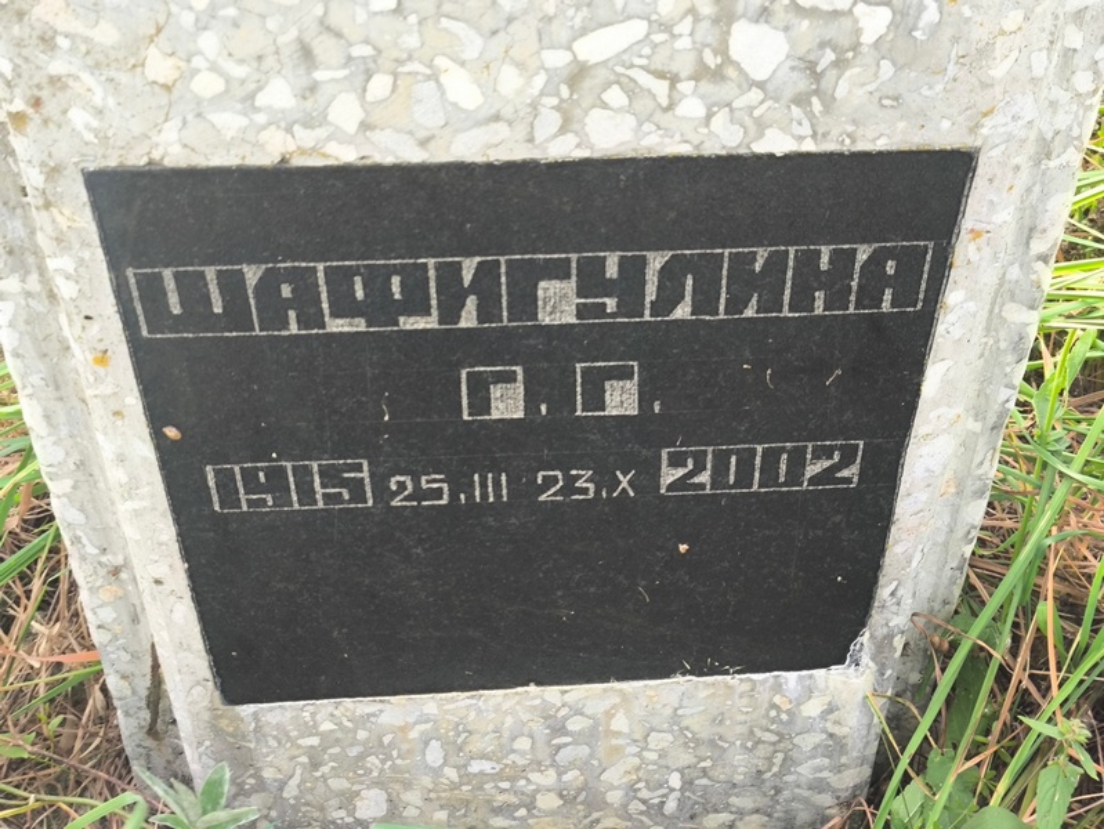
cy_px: 414
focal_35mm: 50
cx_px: 552
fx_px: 1595
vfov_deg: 29.1
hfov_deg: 38.2
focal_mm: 4.71
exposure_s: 1/60
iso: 80
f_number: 1.7
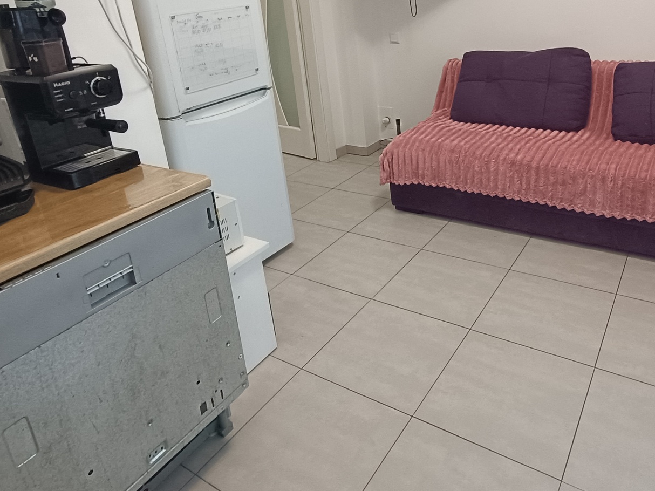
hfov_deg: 64.6
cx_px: 401
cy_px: 146
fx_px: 511
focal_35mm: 27
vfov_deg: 50.0
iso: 283
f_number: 2.2
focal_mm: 1.66
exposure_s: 1/100
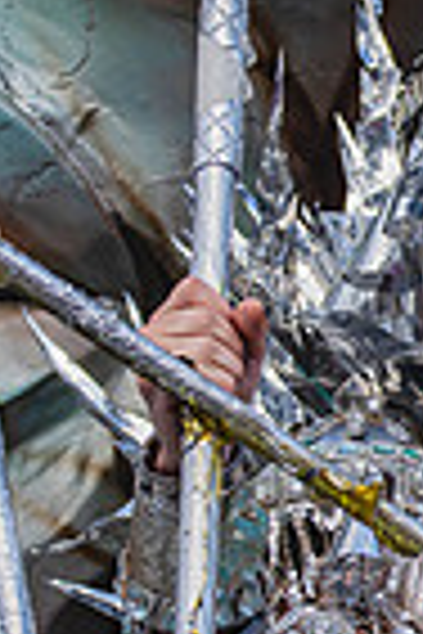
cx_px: 551
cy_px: 459
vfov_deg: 9.2
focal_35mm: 223
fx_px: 3930
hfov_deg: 6.1
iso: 400
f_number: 5.6
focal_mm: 70
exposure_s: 1/1600
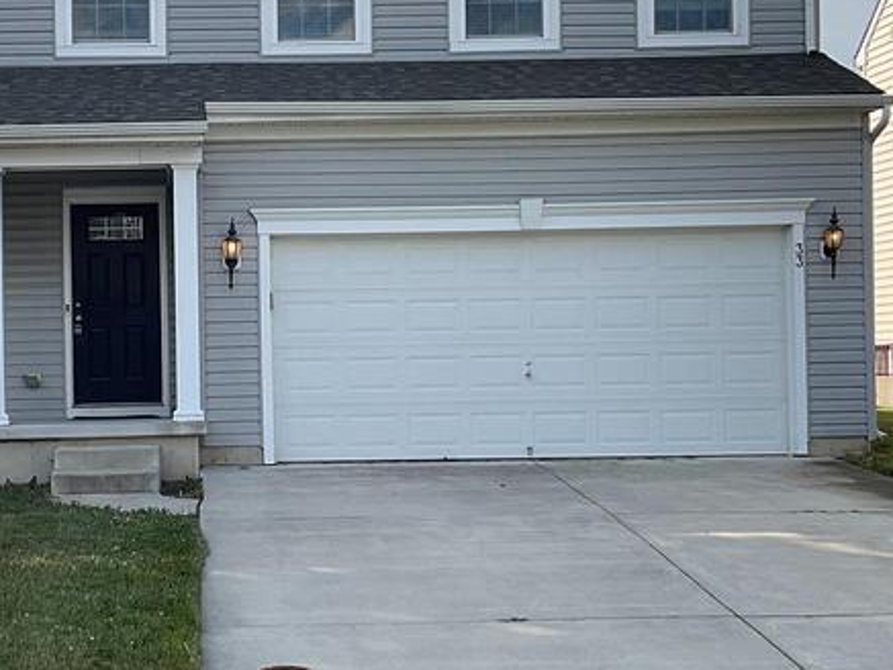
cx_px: 225
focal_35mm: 68
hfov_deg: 28.1
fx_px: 1755
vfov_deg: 21.6
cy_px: 362
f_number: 1.8
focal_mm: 3
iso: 16
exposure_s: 1/1250
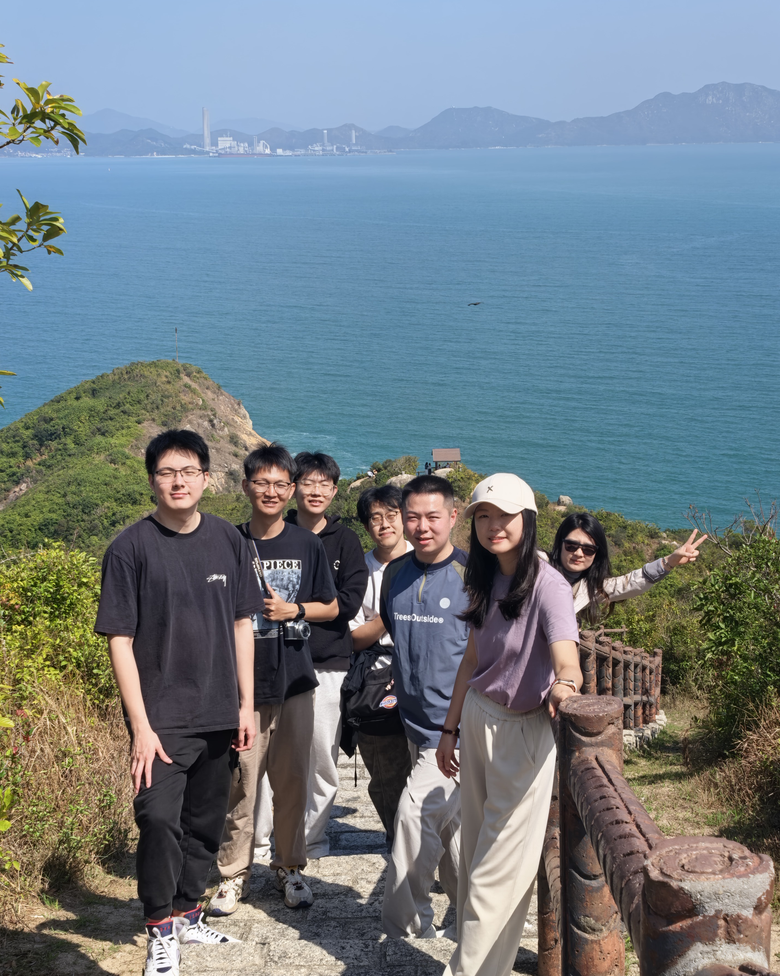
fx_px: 1558
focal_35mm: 54
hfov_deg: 28.1
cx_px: 407
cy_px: 530
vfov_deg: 34.7
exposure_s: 1/630
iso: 50
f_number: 4
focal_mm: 6.98
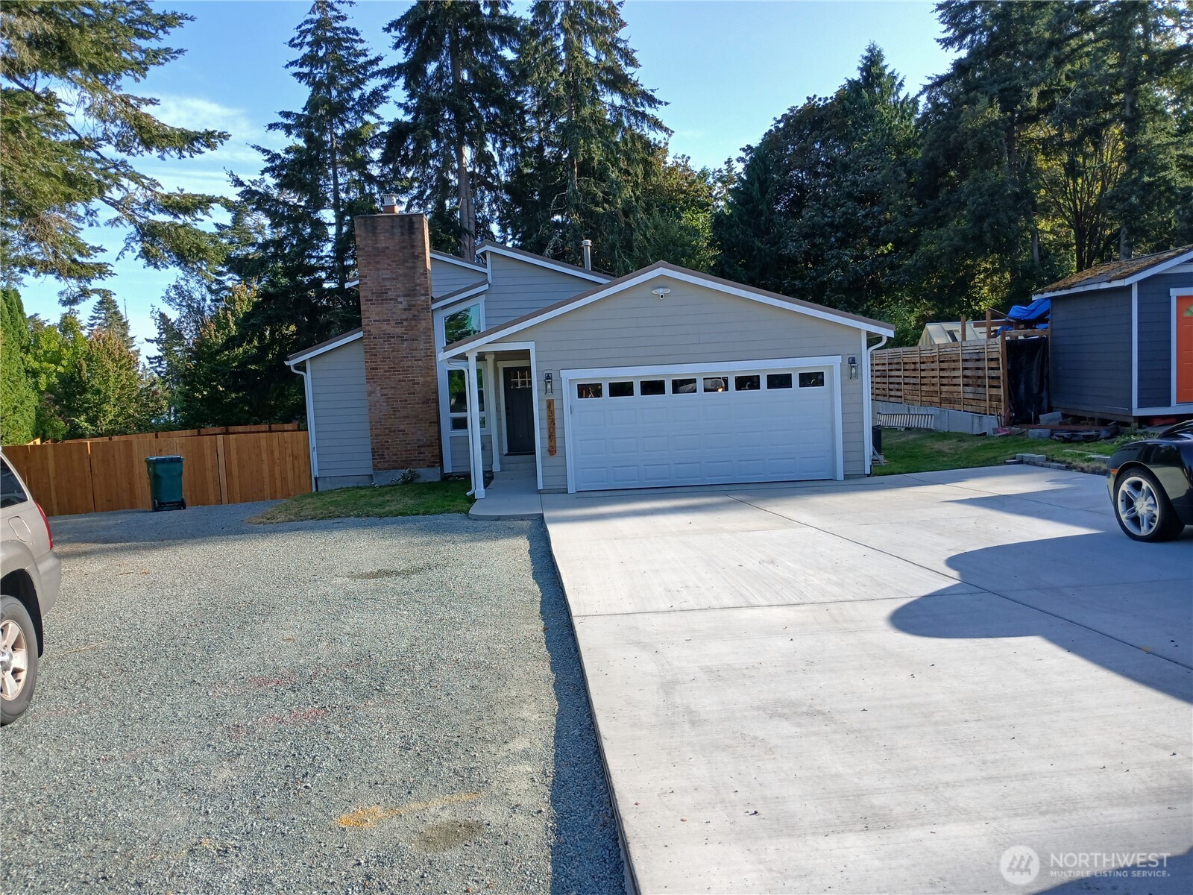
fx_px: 896
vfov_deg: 53.1
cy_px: 448
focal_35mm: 26
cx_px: 596
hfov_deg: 67.3
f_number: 1.8
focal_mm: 3.98
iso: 20
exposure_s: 1/290
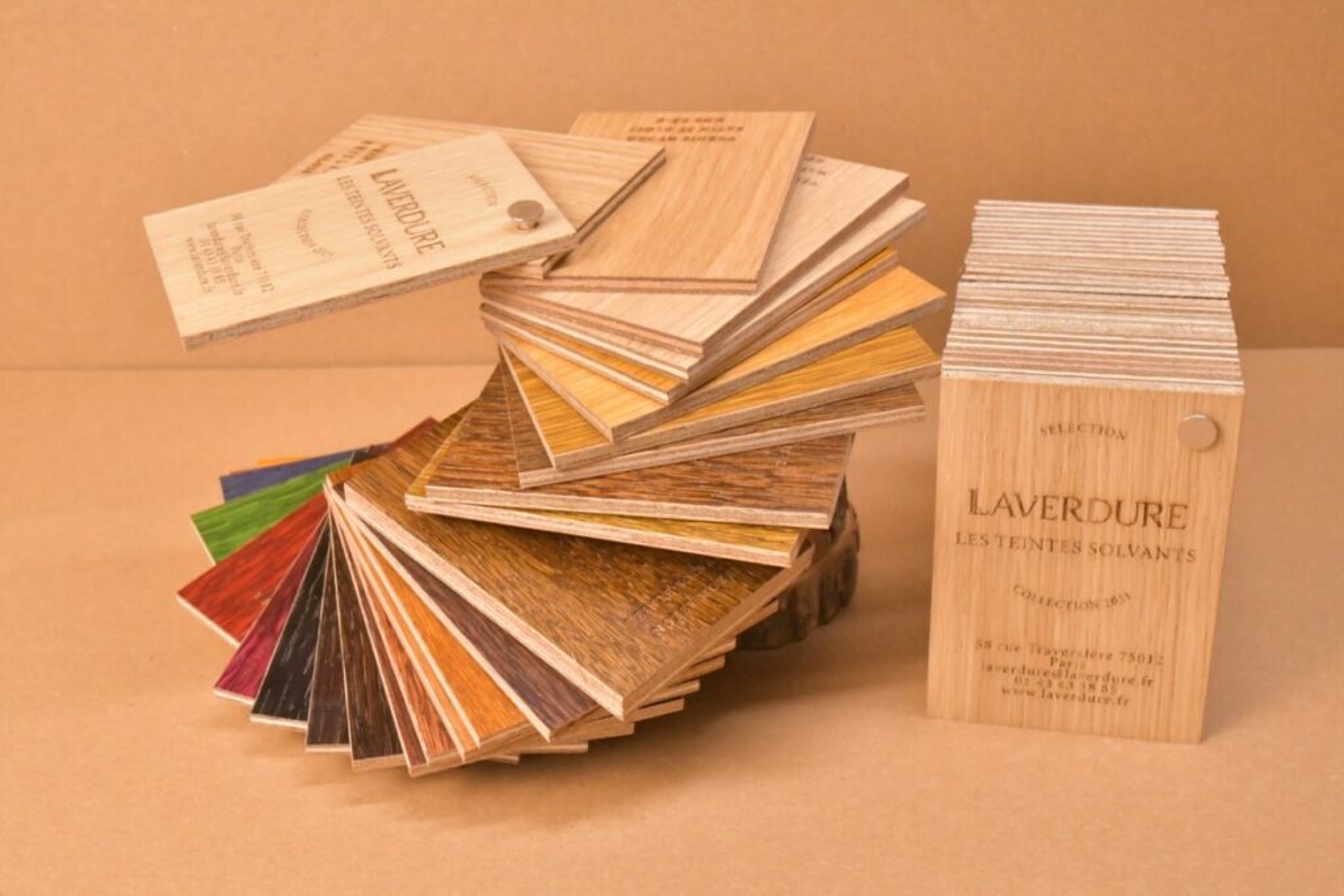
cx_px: 672
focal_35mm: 51
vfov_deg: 26.5
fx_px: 1904
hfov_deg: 38.9
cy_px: 448
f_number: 13
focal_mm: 34
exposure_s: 1/125
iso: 6400
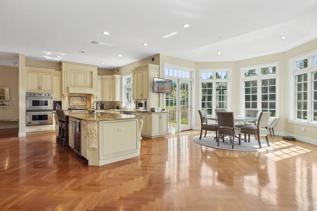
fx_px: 158
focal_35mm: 18
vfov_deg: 67.4
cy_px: 106
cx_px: 158
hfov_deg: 90.0
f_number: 8
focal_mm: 12
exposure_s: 1/320
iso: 400
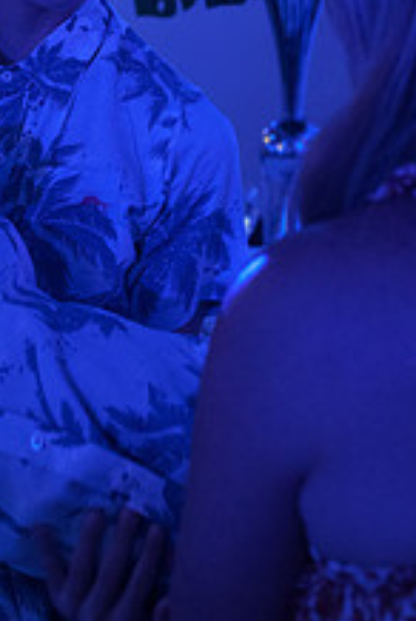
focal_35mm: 103
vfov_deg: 19.4
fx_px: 1780
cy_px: 63
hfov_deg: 13.3
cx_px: 74
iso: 5000
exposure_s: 1/60
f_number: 4.5
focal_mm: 50
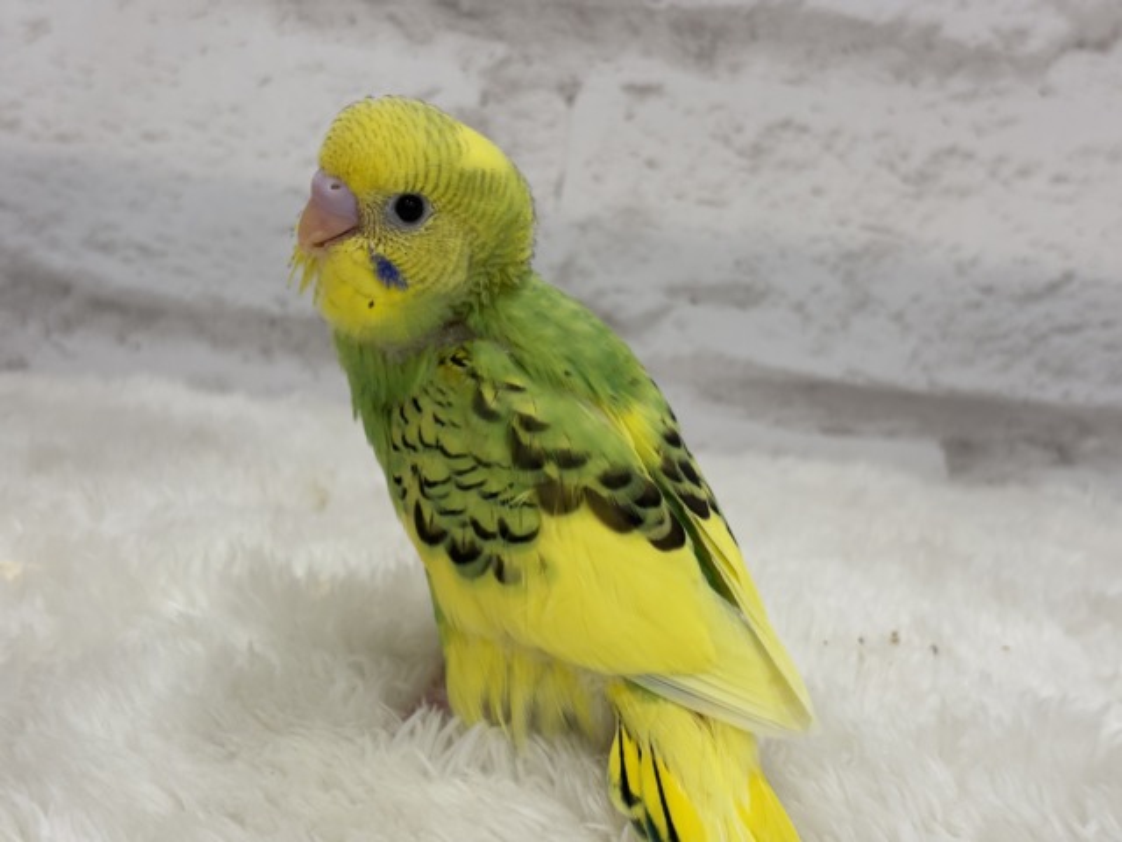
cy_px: 421
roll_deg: -6.4
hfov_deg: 36.8
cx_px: 561
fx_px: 1685
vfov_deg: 28.0
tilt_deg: -16.3
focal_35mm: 52
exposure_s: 1/100
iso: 64
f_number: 1.6
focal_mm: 5.96
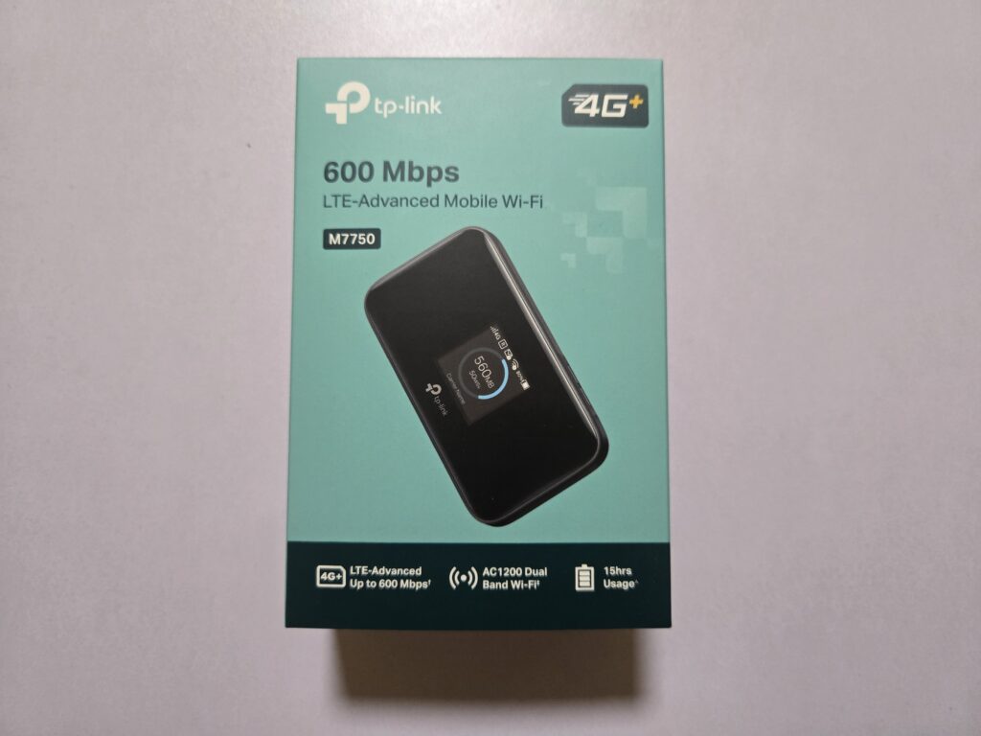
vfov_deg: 58.9
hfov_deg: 73.9
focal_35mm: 23
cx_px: 490
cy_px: 368
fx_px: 652
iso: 400
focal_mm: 5.4
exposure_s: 1/100
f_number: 1.8
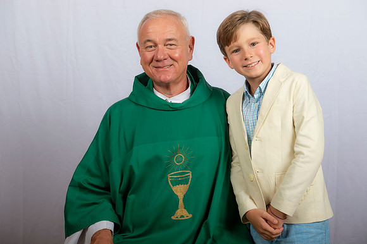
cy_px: 122
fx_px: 611
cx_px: 184
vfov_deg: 22.6
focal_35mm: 60
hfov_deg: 33.4
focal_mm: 60
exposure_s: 1/200
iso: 320
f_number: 8
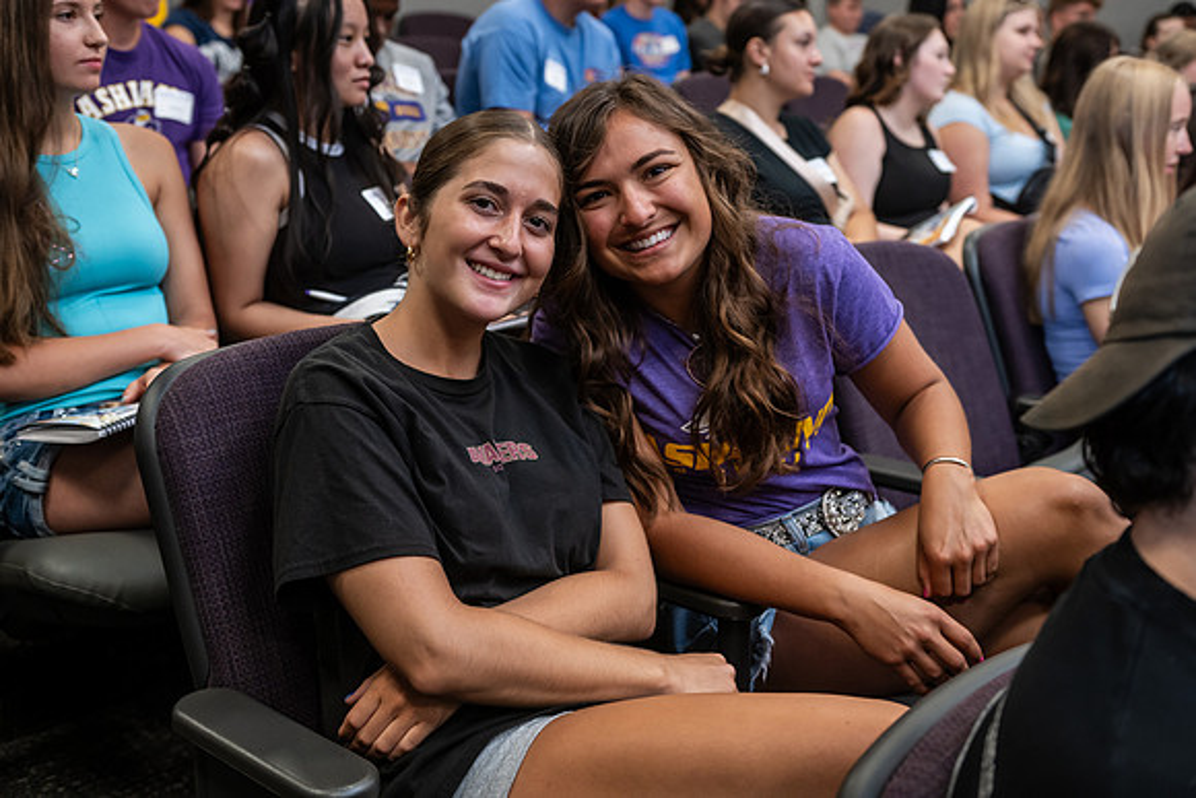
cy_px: 399
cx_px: 598
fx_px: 1329
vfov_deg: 33.4
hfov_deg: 48.4
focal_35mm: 40
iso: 1600
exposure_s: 1/160
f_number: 3.5
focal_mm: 40
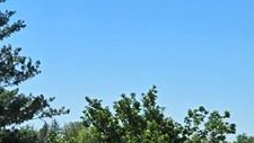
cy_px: 21
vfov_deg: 6.8
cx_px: 148
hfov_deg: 12.1
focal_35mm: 178
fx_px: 1200
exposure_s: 1/2240
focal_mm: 5.4
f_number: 1.8
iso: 25
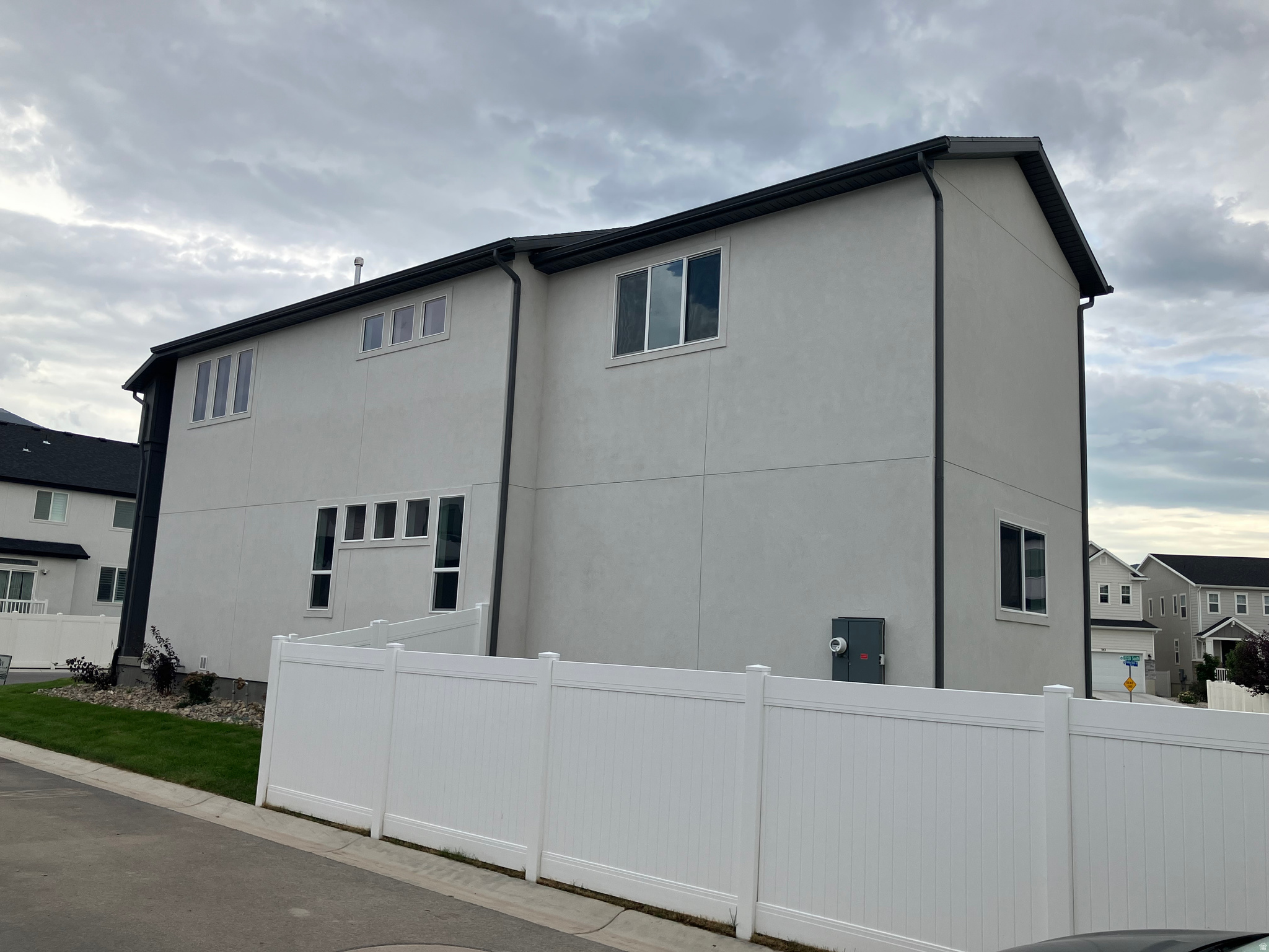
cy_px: 476
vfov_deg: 49.7
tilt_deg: +9.9
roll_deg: -1.6
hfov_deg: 63.4
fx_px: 1026
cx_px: 634
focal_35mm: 28
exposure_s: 1/972
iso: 32
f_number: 1.8
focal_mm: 3.99
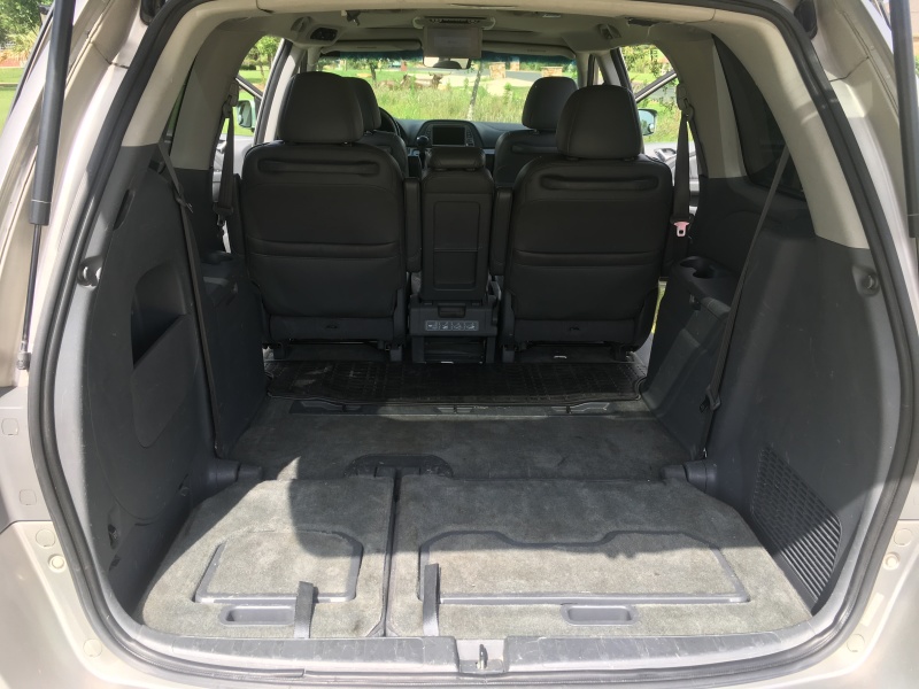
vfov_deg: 48.2
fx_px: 770
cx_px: 460
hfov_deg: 61.7
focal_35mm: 29
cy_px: 344
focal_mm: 4.15
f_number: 2.2
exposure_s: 1/371
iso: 25
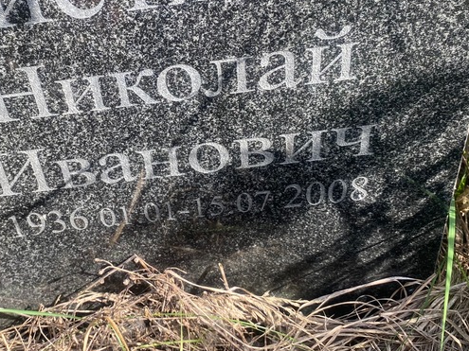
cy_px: 104
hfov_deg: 44.1
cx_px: 153
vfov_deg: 33.9
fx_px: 569
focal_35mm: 42
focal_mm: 4.25
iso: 32
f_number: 1.8
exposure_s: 1/247
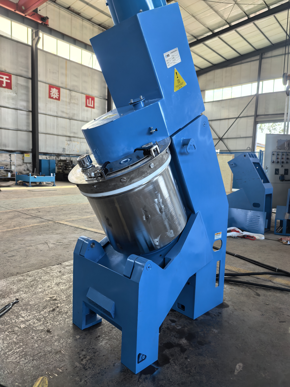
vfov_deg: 71.6
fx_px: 268
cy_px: 194
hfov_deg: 56.8
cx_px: 145
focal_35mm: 24
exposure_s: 1/222
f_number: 1.4
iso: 50
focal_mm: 6.98
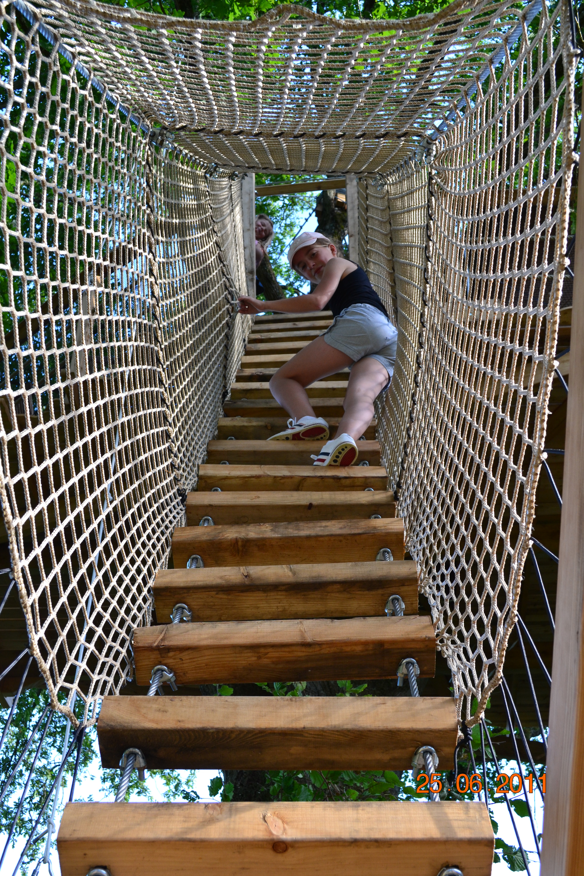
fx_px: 949
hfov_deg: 34.2
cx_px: 292
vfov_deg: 49.6
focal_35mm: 39
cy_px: 438
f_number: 8
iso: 400
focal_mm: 26
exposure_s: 1/80
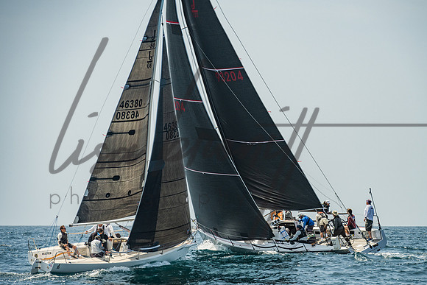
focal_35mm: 197
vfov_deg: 7.0
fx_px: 2335
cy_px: 167
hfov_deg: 10.4
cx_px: 249
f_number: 6.3
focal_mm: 165
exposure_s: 1/1000
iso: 320
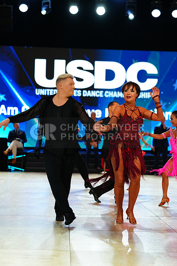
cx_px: 88
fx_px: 582
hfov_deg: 17.3
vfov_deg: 25.7
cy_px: 133
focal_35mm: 79
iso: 800
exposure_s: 1/400
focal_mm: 79
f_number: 2.8
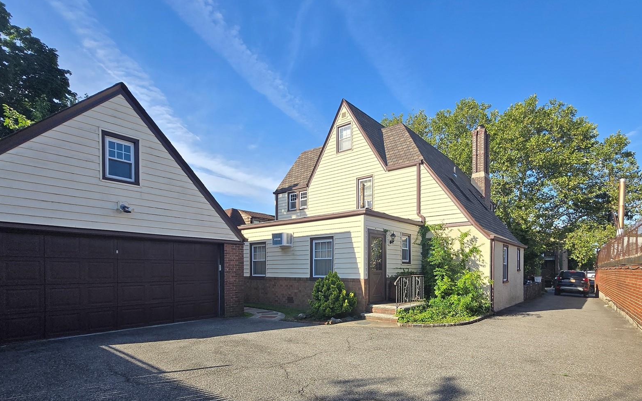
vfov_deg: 62.7
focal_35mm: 18
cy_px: 279
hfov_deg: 90.8
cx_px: 351
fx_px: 315
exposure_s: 1/924
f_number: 2.2
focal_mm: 1.7
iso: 25
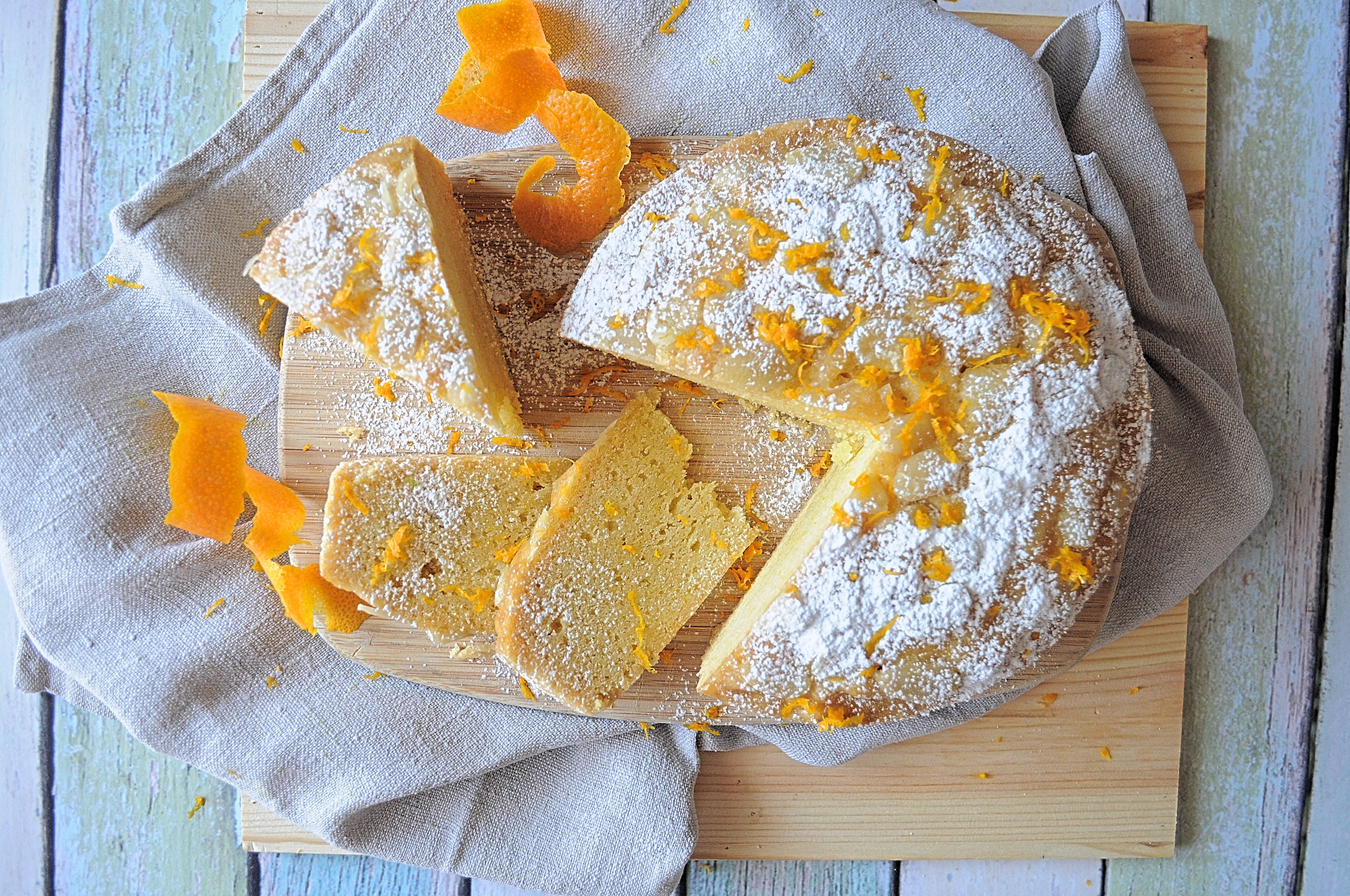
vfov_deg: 43.5
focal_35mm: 30
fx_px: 1124
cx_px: 675
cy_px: 448
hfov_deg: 62.0
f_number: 4
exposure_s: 1/60
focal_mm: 20
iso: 640
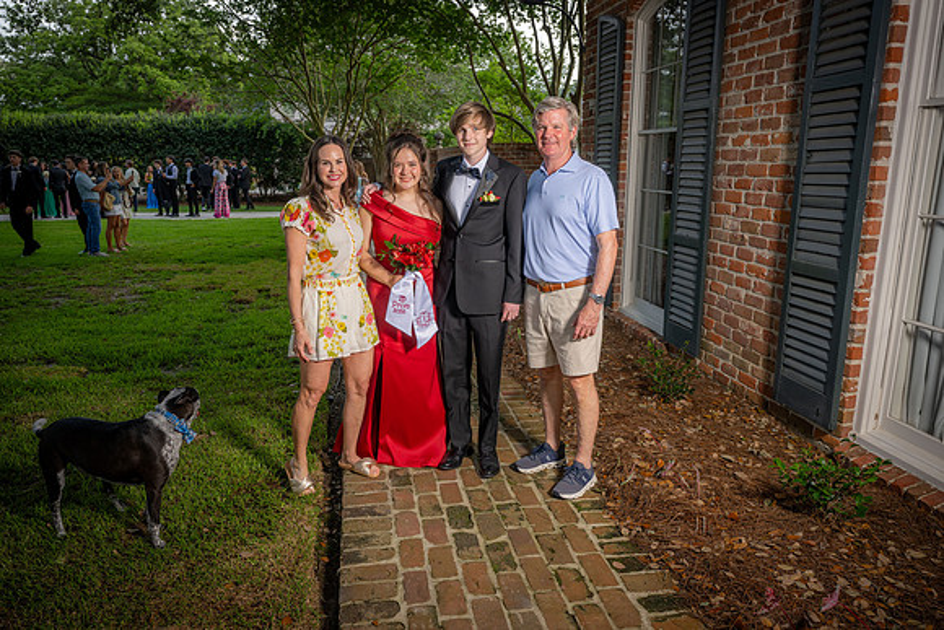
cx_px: 472
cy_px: 315
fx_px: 682
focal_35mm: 26
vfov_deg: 49.6
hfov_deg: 69.4
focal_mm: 26
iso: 100
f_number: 5
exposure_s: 1/125
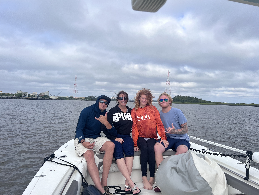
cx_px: 131
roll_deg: -1.6
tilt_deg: +0.7
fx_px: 202
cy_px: 94
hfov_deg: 65.3
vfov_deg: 51.3
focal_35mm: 27
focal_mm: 5.7
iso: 50
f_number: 1.5
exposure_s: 1/3968
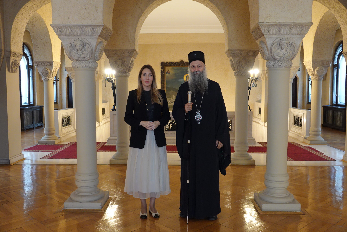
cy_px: 116
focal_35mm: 34
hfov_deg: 55.8
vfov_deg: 38.9
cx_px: 174
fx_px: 328
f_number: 2.8
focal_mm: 12.33
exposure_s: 1/30
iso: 800
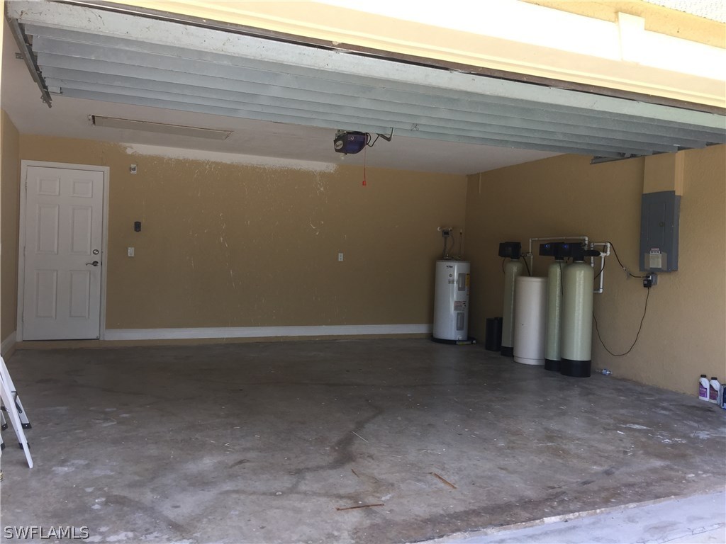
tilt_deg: +0.8
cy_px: 272
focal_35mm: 29
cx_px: 363
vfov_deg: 48.2
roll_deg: -2.4
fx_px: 608
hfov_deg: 61.7
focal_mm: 4.15
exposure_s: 1/222
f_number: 2.2
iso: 32
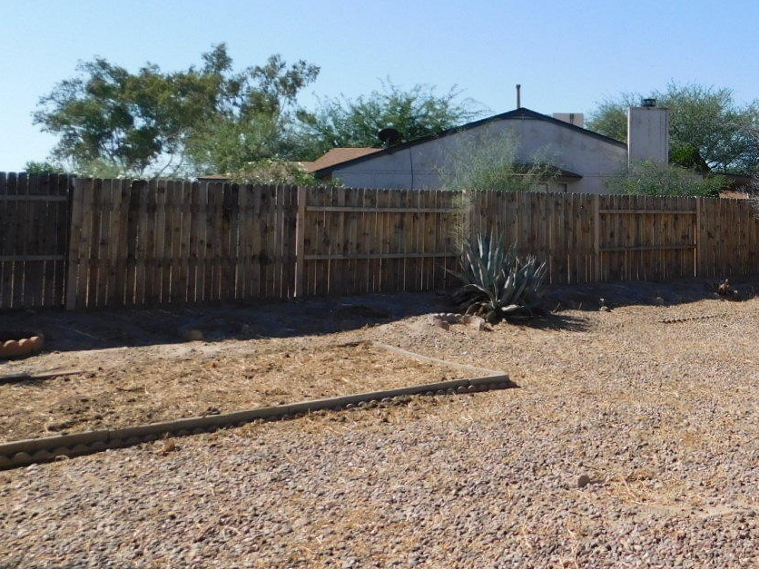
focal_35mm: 44
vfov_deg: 32.5
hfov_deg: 39.2
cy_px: 178
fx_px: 965
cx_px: 715
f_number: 6
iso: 125
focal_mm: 4
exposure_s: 1/400
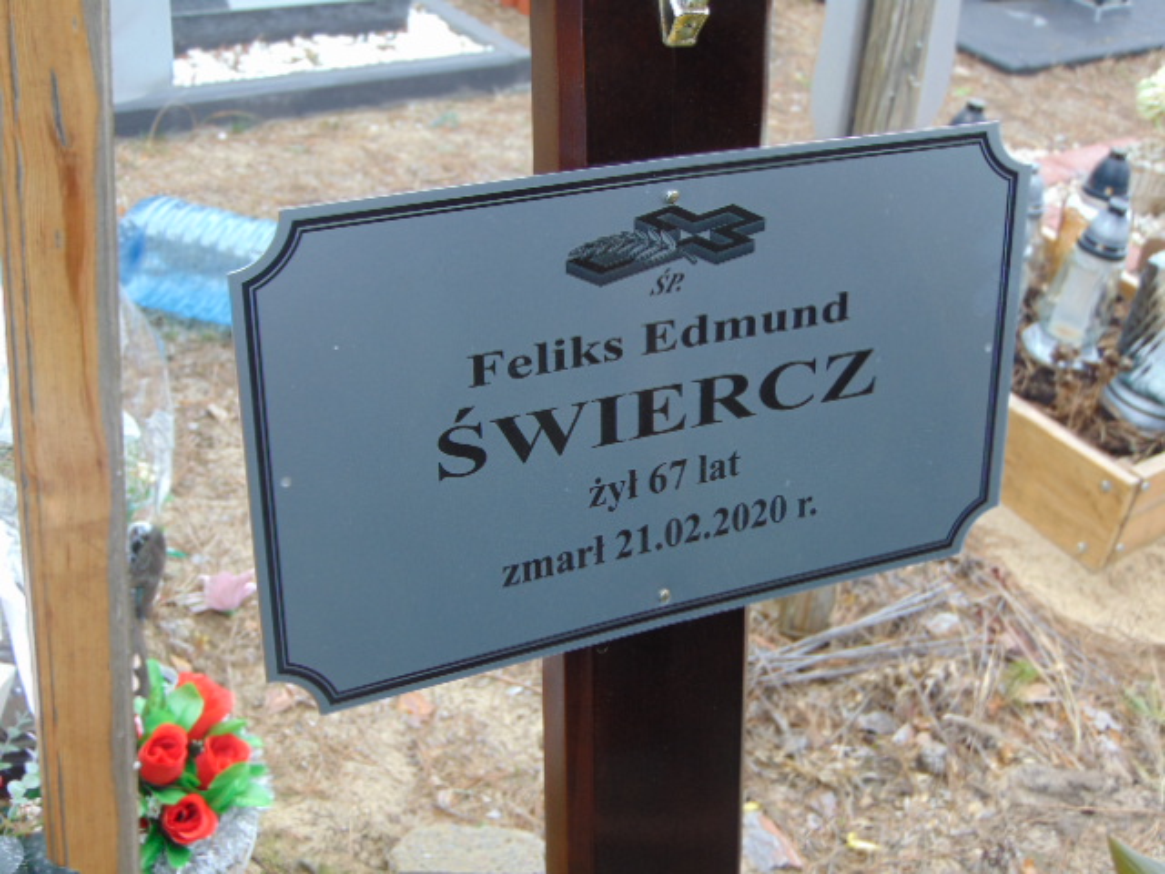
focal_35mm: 50
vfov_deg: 29.1
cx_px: 582
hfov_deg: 38.2
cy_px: 437
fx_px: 1683
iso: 80
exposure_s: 1/100
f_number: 3.5
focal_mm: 9
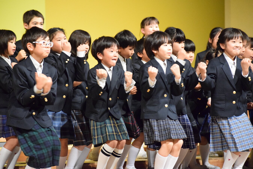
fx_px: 1371
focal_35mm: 195
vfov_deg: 7.0
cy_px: 84
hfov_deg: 10.5
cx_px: 126
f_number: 4.8
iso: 9000
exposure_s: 1/200
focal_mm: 130
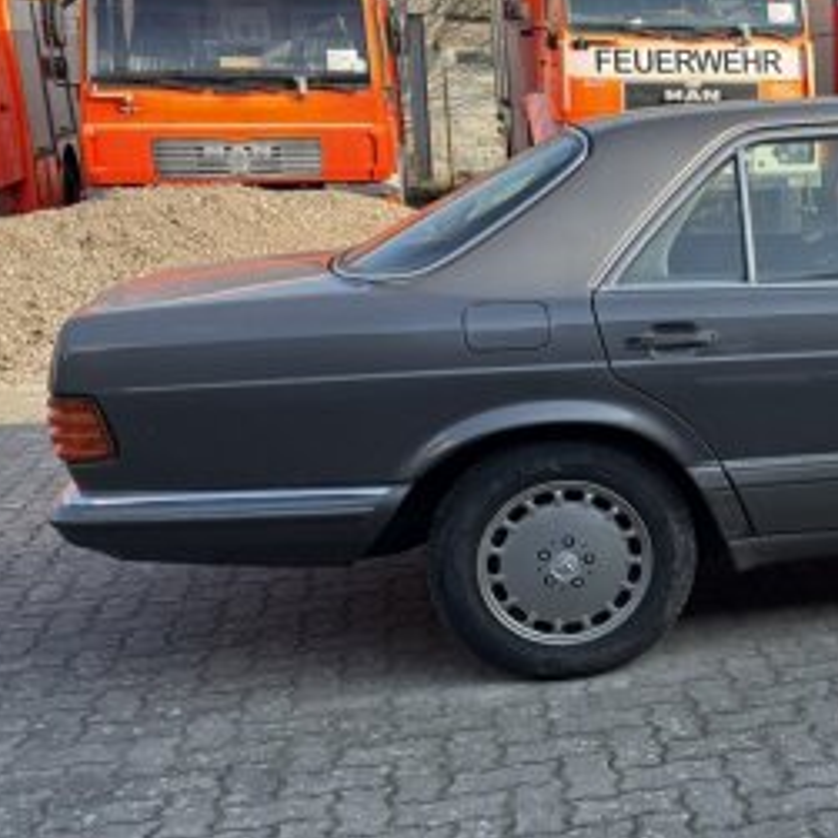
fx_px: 1479
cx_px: 908
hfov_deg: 28.8
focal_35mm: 54
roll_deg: -0.7
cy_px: 414
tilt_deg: -10.2
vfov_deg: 31.6
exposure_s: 1/1812
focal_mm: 6.76
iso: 80
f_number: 1.78
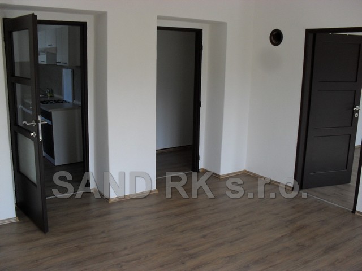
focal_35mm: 35
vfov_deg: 40.7
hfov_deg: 52.6
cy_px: 136
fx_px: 366
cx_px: 181
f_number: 3.2
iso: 100
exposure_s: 1/125
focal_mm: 6.3
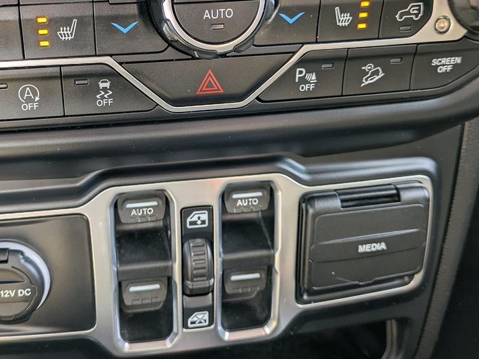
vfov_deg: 31.8
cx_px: 194
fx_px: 623
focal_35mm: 45
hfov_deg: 41.9
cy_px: 111
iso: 65
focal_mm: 5.43
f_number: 1.89
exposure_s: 1/100
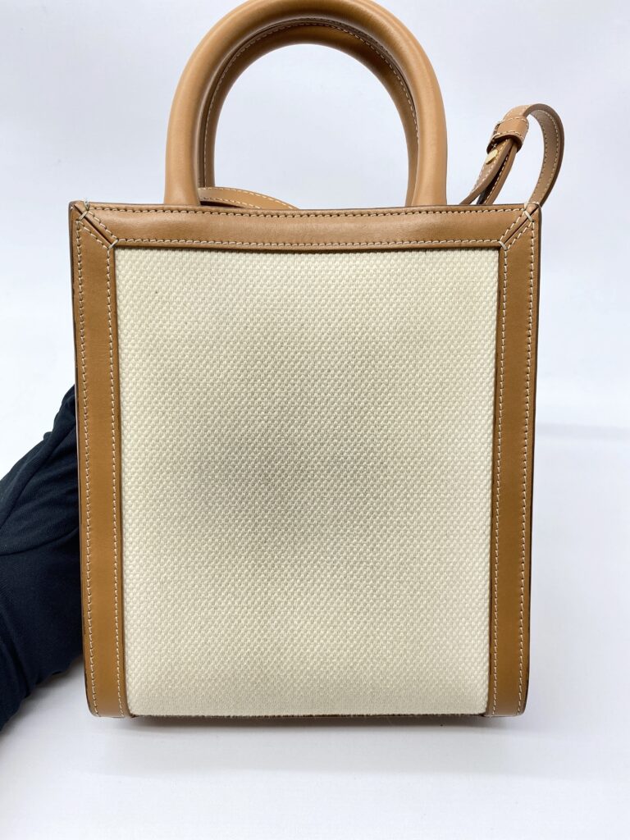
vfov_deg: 67.3
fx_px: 631
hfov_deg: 53.1
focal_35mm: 26
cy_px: 420
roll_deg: -1.6
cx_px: 315
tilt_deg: -36.6
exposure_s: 1/100
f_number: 1.8
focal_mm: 4.25
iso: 64
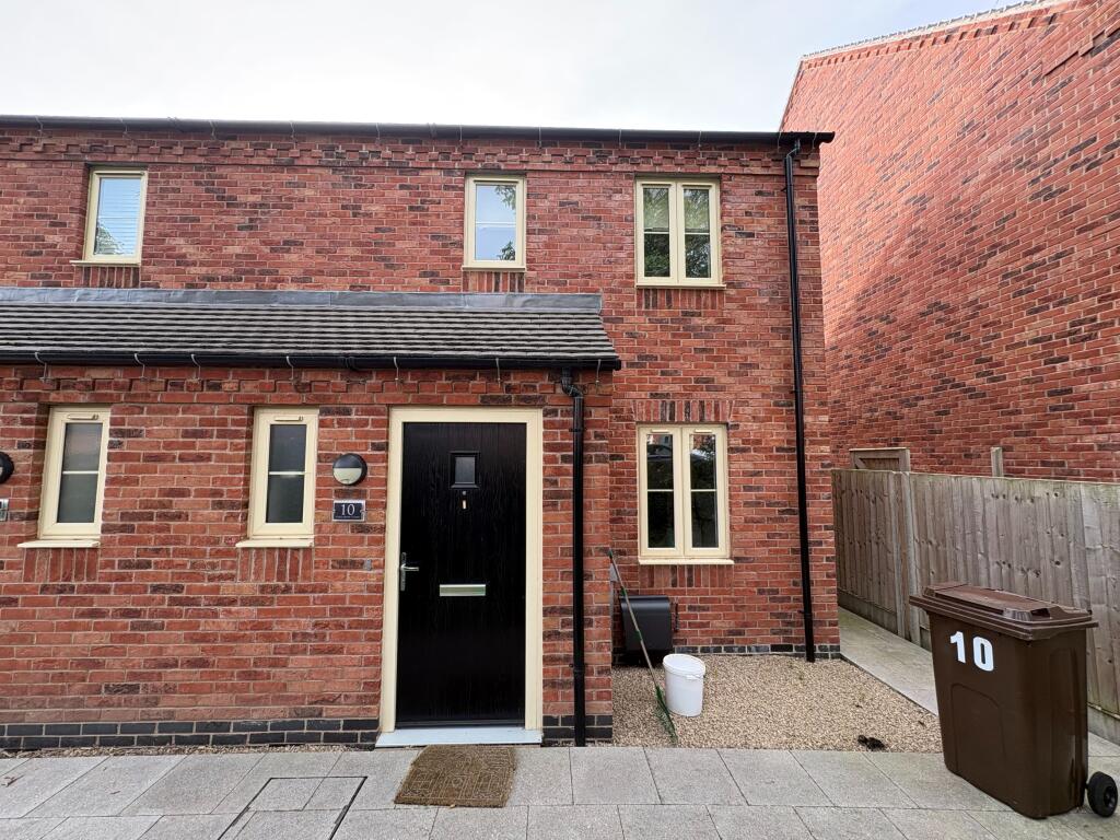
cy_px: 420
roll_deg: -0.1
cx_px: 560
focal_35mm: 14
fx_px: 453
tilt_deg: +4.8
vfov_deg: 85.7
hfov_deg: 102.1
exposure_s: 1/124
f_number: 2.2
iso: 40
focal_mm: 2.22
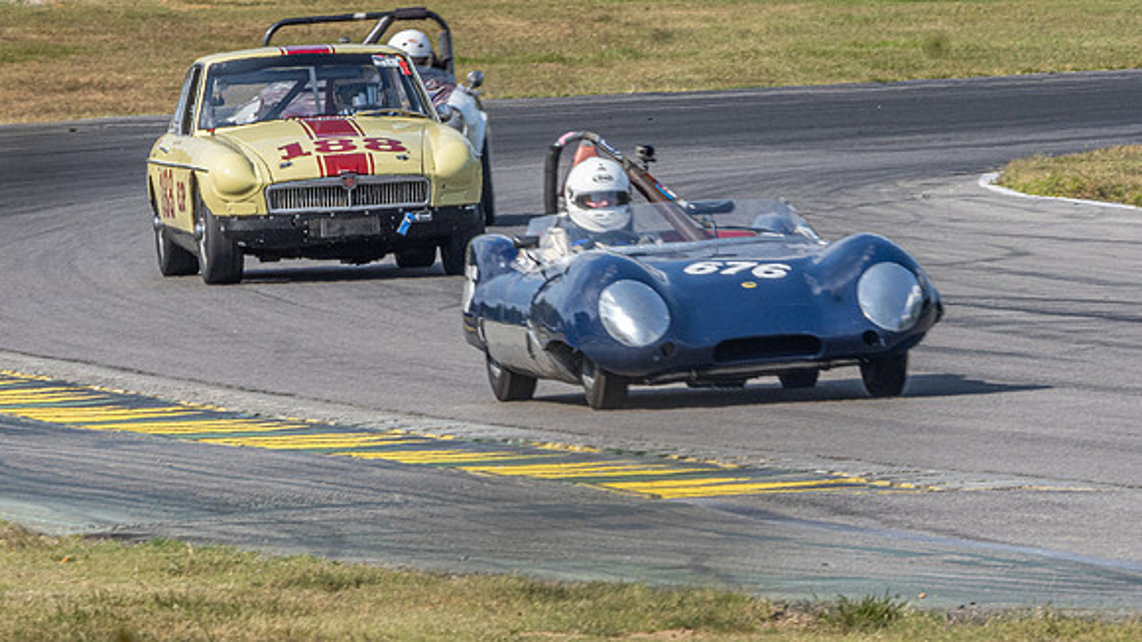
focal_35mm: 784
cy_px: 227
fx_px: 23743
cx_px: 460
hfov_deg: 2.8
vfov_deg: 1.5
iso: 400
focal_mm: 300
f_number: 20
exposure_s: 1/160
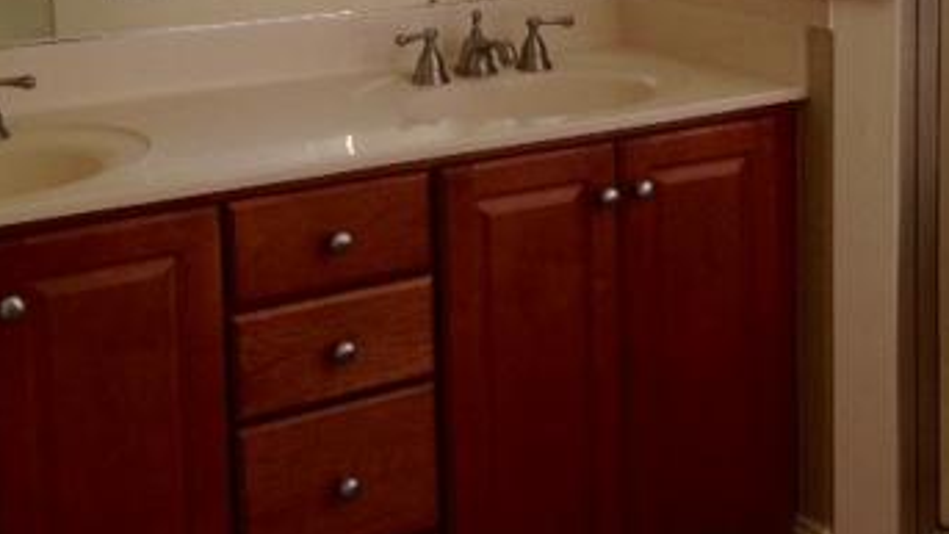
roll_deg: +1.0
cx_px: 567
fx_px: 1686
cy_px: -19
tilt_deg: -8.7
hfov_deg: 31.4
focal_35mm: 67
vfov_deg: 17.5
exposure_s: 1/120
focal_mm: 4.12
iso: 80
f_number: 2.4
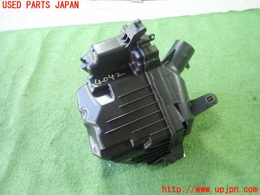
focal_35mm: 25
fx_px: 188
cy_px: 98
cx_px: 130
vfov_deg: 54.9
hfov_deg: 69.4
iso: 200
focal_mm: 4.5
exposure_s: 1/30
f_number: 2
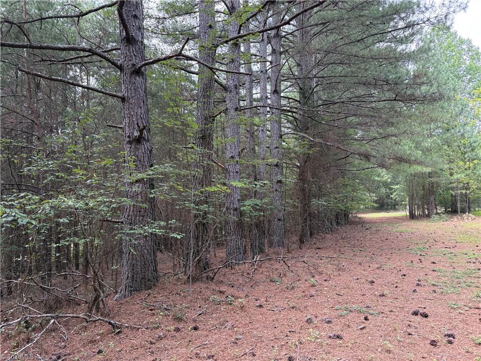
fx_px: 361
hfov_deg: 67.3
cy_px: 180
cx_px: 240
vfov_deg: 53.1
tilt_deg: +6.1
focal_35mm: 26
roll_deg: +0.0
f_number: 1.6
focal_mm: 5.96
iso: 100
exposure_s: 1/242
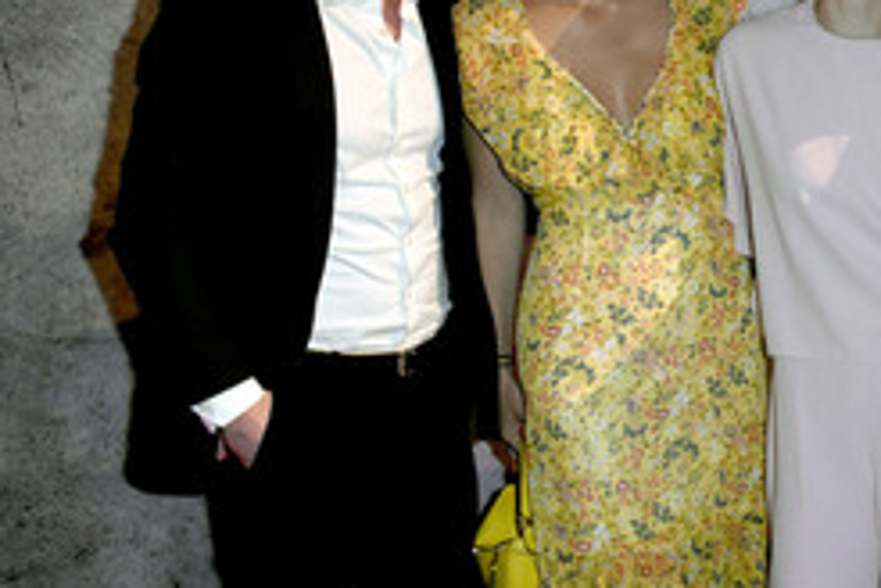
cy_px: 244
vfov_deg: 20.6
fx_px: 1615
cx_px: 772
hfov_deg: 29.4
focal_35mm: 66
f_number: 6.3
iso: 3200
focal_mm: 24
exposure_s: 1/100
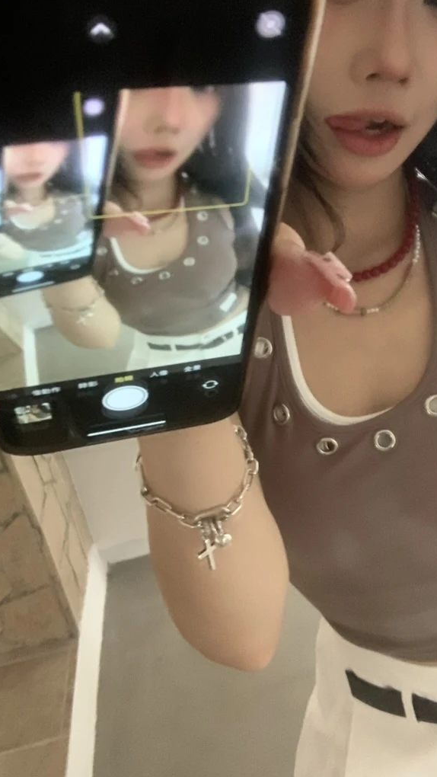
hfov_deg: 33.5
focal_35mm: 35
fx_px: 721
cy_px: 388
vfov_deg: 56.6
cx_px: 288
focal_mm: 2.87
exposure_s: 1/18
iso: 640
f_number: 2.2
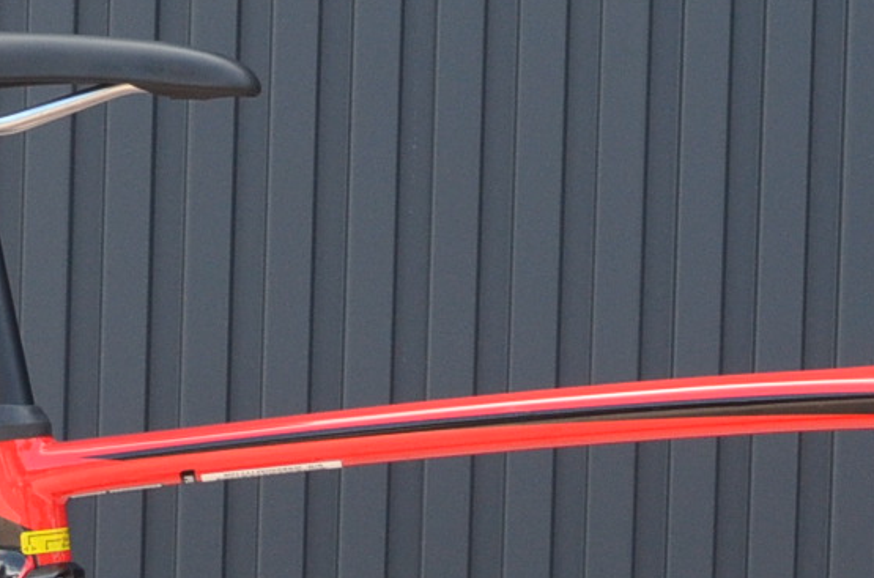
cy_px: 923
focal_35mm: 233
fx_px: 5648
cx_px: 439
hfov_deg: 8.8
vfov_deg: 5.8
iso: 640
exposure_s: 1/320
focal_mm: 35
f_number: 9
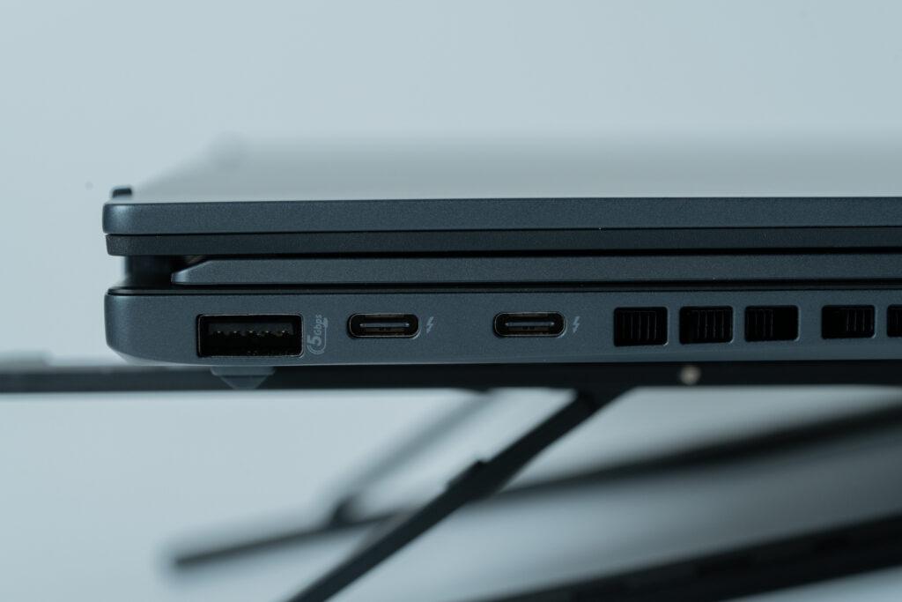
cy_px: 301
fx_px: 2255
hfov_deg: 22.6
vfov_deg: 15.2
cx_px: 451
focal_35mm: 90
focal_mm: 90
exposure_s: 1/50
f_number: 8
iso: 640
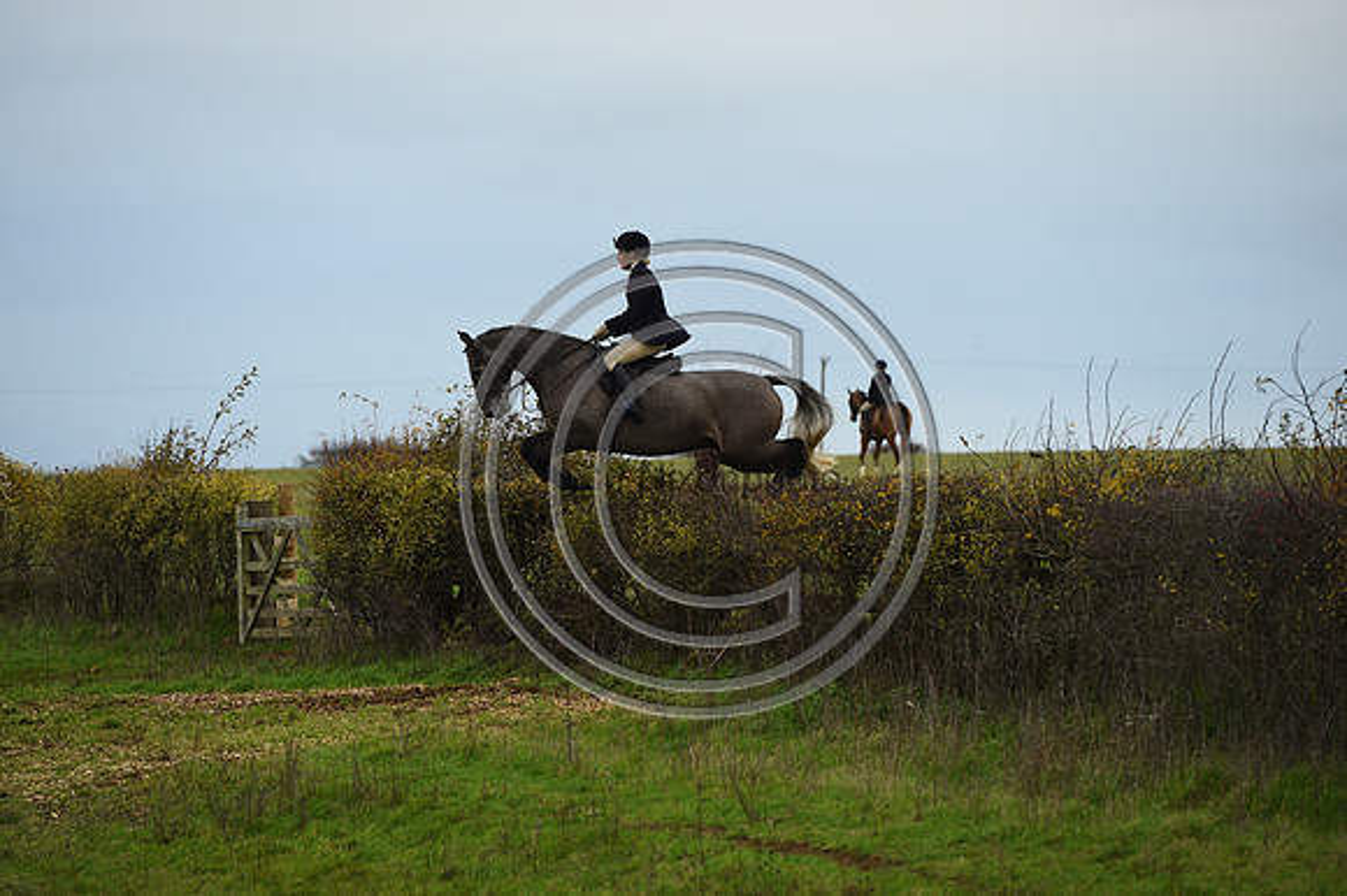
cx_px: 674
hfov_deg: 10.3
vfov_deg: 6.9
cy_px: 448
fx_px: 7479
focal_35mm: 200
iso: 1100
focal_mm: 200
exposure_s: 1/1000
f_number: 5
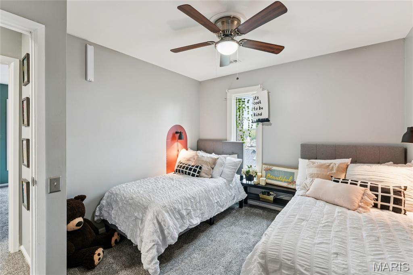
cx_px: 206
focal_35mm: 16
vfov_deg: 74.1
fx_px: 182
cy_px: 138
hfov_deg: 97.1
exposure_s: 1/2
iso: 200
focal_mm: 15.9
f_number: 13
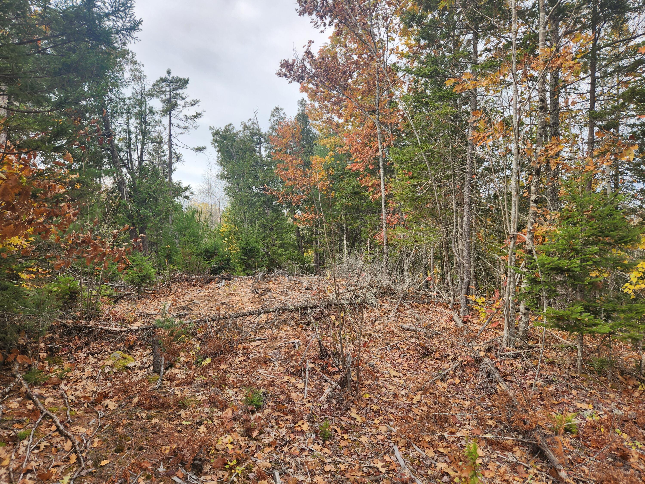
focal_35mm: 23
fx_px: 429
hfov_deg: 73.9
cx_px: 322
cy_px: 242
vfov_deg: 58.9
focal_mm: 5.4
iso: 20
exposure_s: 1/670
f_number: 1.8
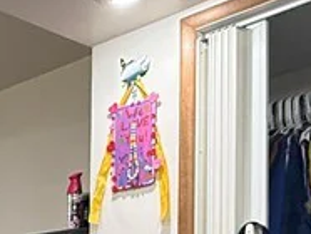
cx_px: -214
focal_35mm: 77
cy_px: 343
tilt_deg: +0.4
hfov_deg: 20.0
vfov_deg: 17.4
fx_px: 693
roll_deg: -0.6
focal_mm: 2.22
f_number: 2.2
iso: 320
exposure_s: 1/60
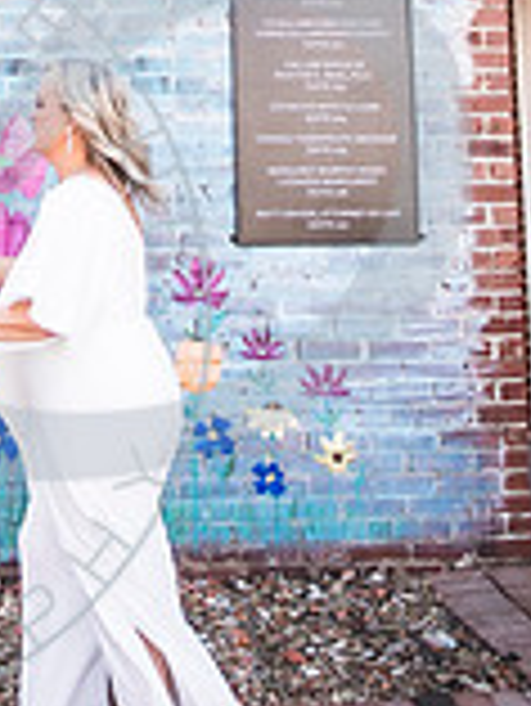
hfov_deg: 21.5
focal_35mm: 66
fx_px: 1348
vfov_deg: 27.4
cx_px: -4
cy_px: -27
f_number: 2.8
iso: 100
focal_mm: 24
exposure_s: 1/400
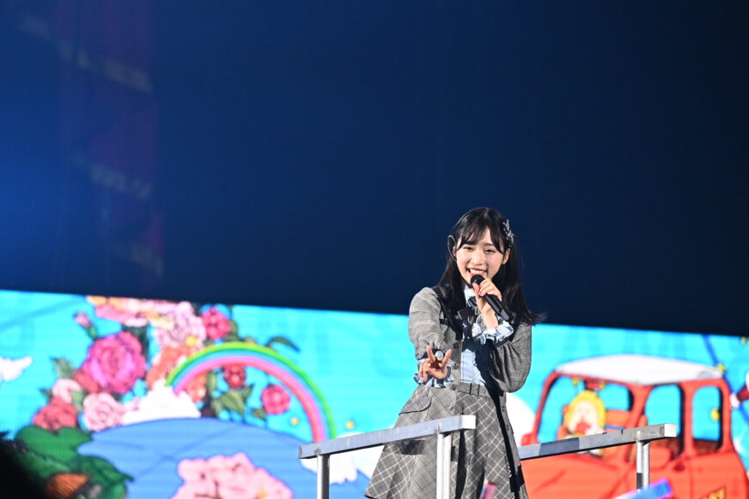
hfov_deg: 12.0
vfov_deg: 8.0
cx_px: 309
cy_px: 328
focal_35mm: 171
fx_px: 3558
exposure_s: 1/1600
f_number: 2.8
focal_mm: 125
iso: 3200
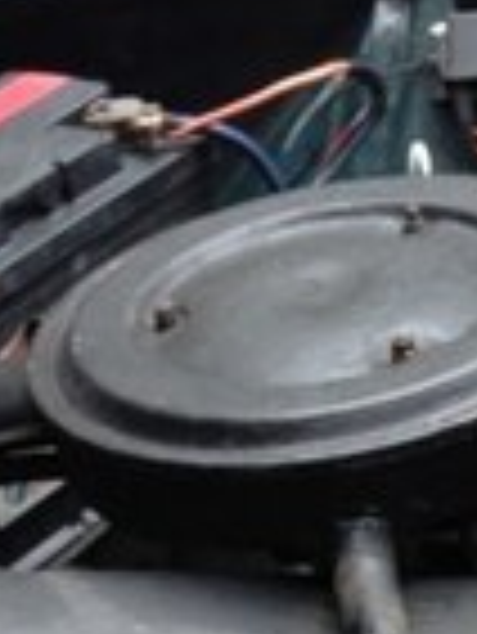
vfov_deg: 15.5
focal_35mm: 116
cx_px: 288
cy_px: 989
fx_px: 2128
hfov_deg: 12.8
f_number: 2.4
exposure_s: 1/60
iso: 50
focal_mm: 4.12
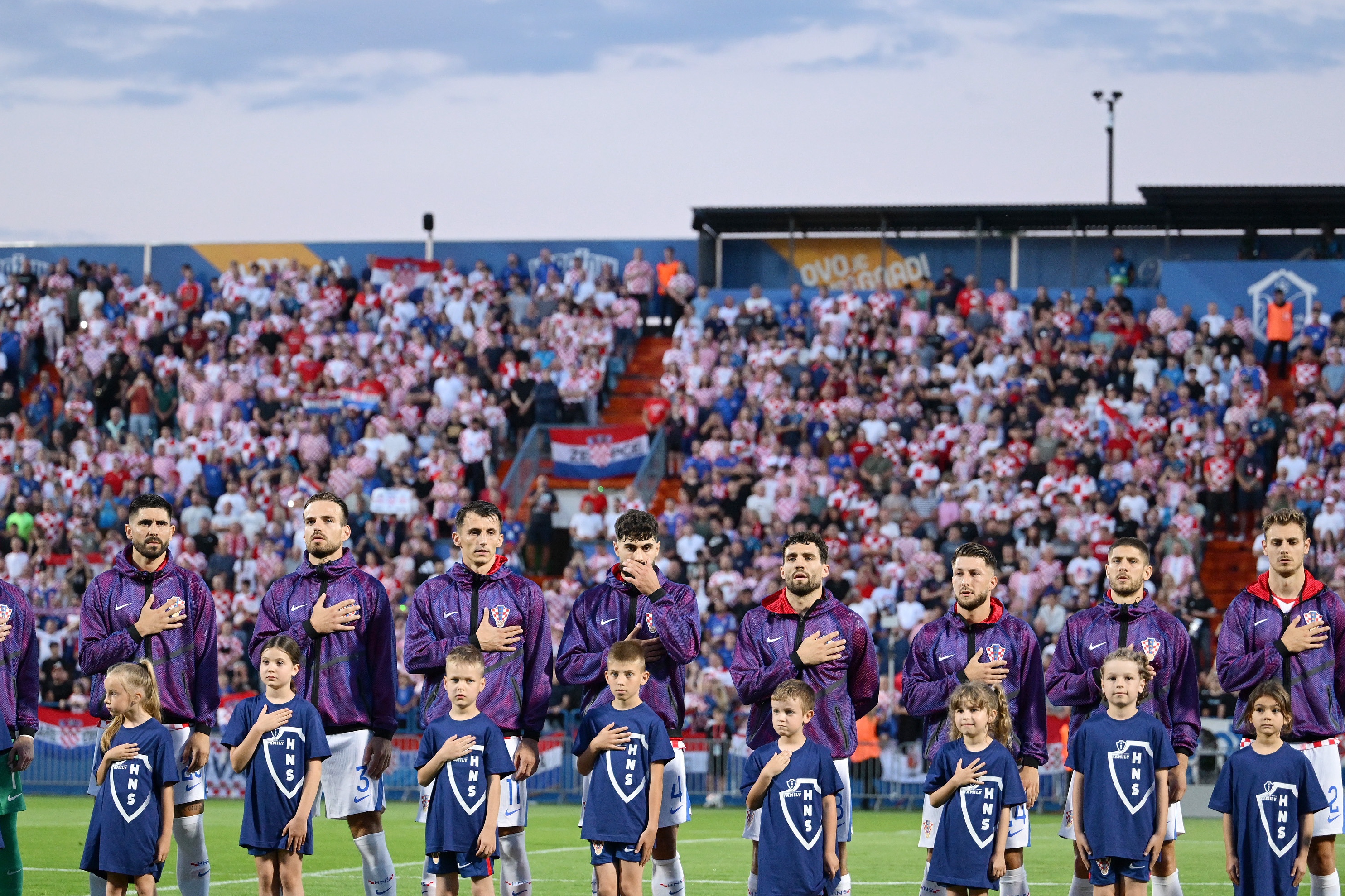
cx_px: 643
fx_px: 4782
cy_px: 386
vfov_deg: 10.7
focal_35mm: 128
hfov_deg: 16.0
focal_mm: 95
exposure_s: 1/1250
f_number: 2.8
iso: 2500
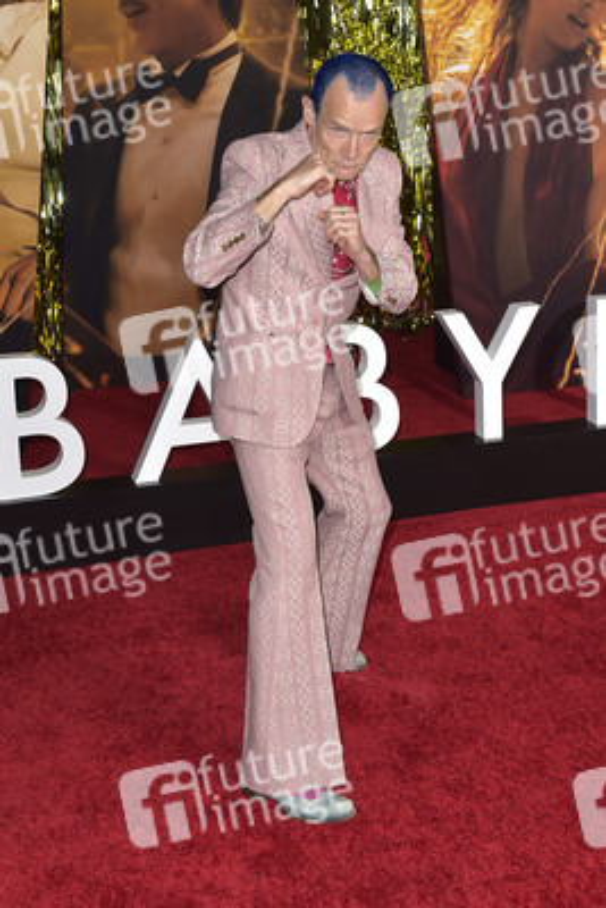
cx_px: 303
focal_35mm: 48
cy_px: 454
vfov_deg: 41.1
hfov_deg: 28.1
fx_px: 1211
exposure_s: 1/250
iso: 800
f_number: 6.3
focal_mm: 48
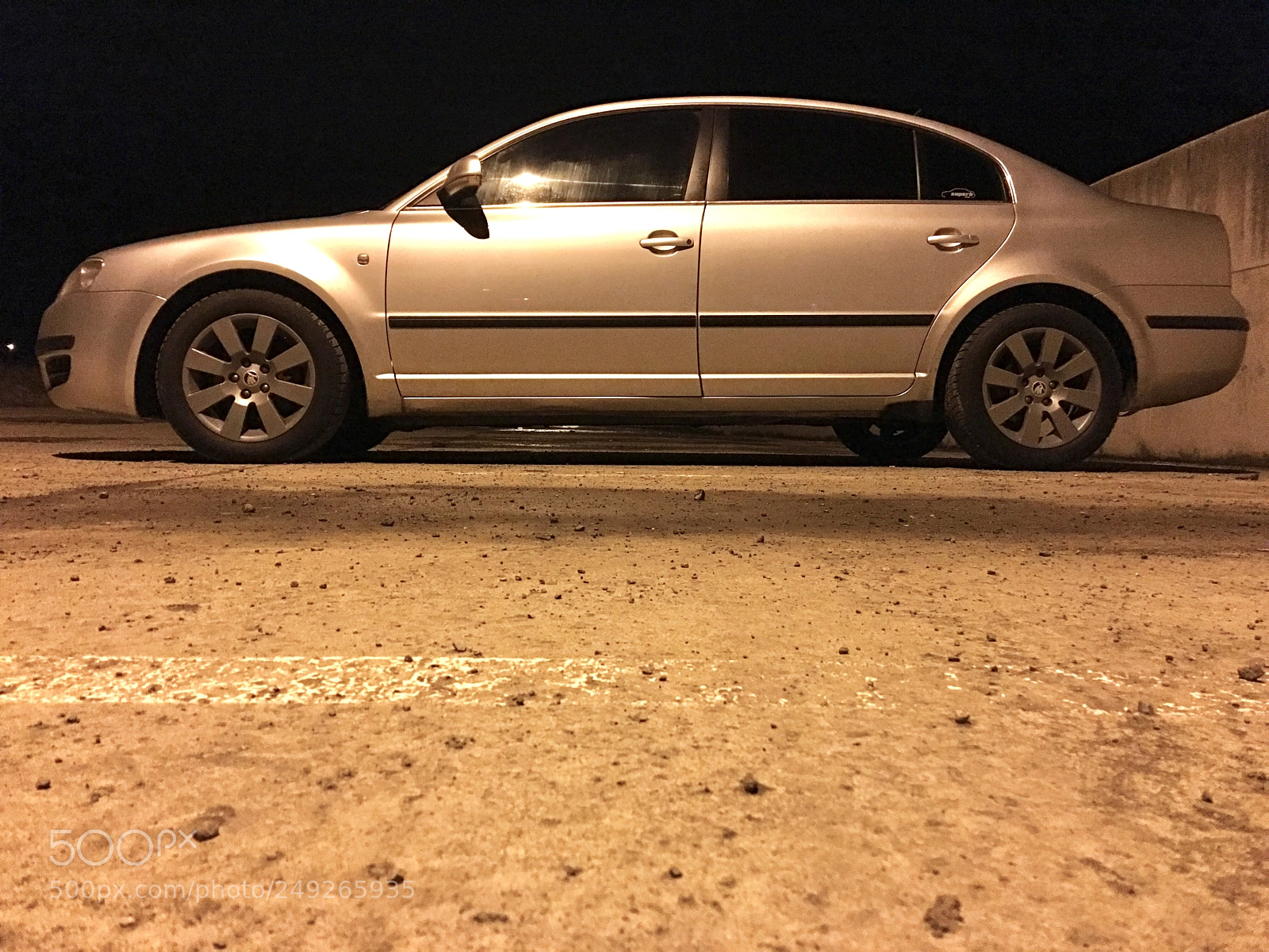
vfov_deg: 48.2
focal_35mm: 29
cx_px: 634
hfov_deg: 61.7
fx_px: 1063
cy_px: 476
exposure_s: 1/4
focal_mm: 4.15
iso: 250
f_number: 2.2
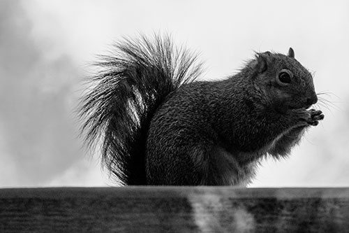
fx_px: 4458
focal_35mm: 460
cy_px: 116
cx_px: 174
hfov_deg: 4.5
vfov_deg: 3.0
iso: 1600
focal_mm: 460
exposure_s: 1/1250
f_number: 11
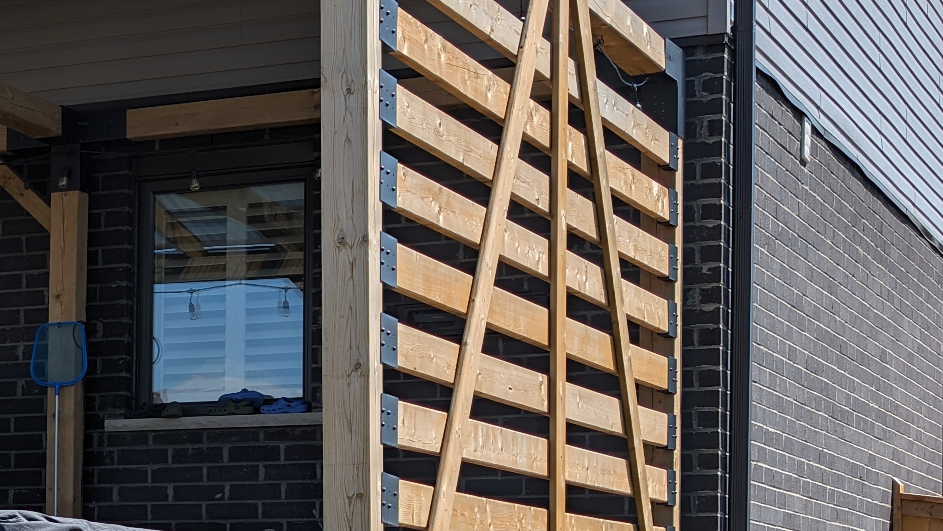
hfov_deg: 17.6
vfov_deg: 11.5
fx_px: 2601
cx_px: -627
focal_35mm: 104
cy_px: 599
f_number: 1.68
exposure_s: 1/1116
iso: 20
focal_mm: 6.9
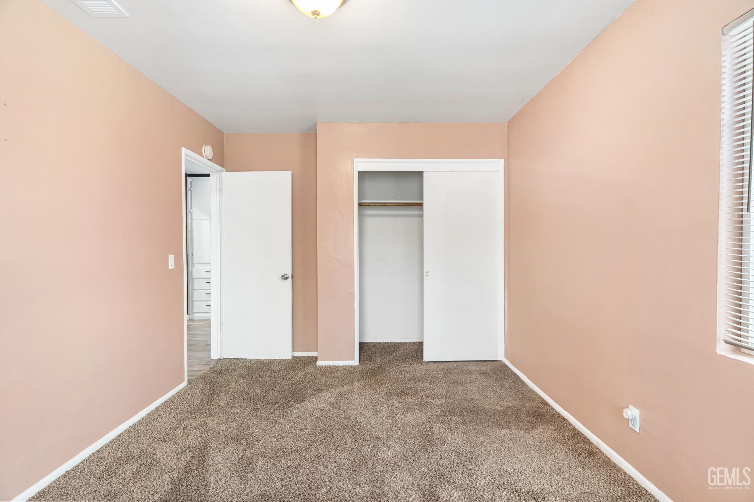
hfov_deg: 93.3
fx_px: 356
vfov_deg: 70.4
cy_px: 251
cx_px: 377
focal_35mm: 17
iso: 400
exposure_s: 1/1.25
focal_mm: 17
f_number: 5.6
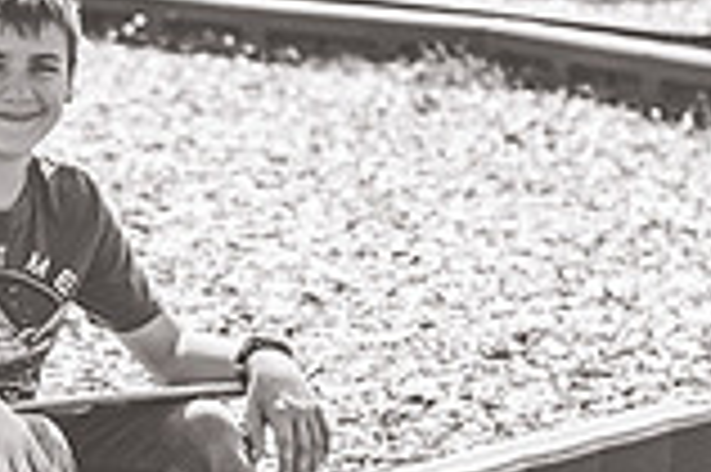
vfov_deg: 5.1
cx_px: -122
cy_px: 173
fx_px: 5268
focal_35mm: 267
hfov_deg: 7.7
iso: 250
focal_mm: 70
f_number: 3.5
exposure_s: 1/4000
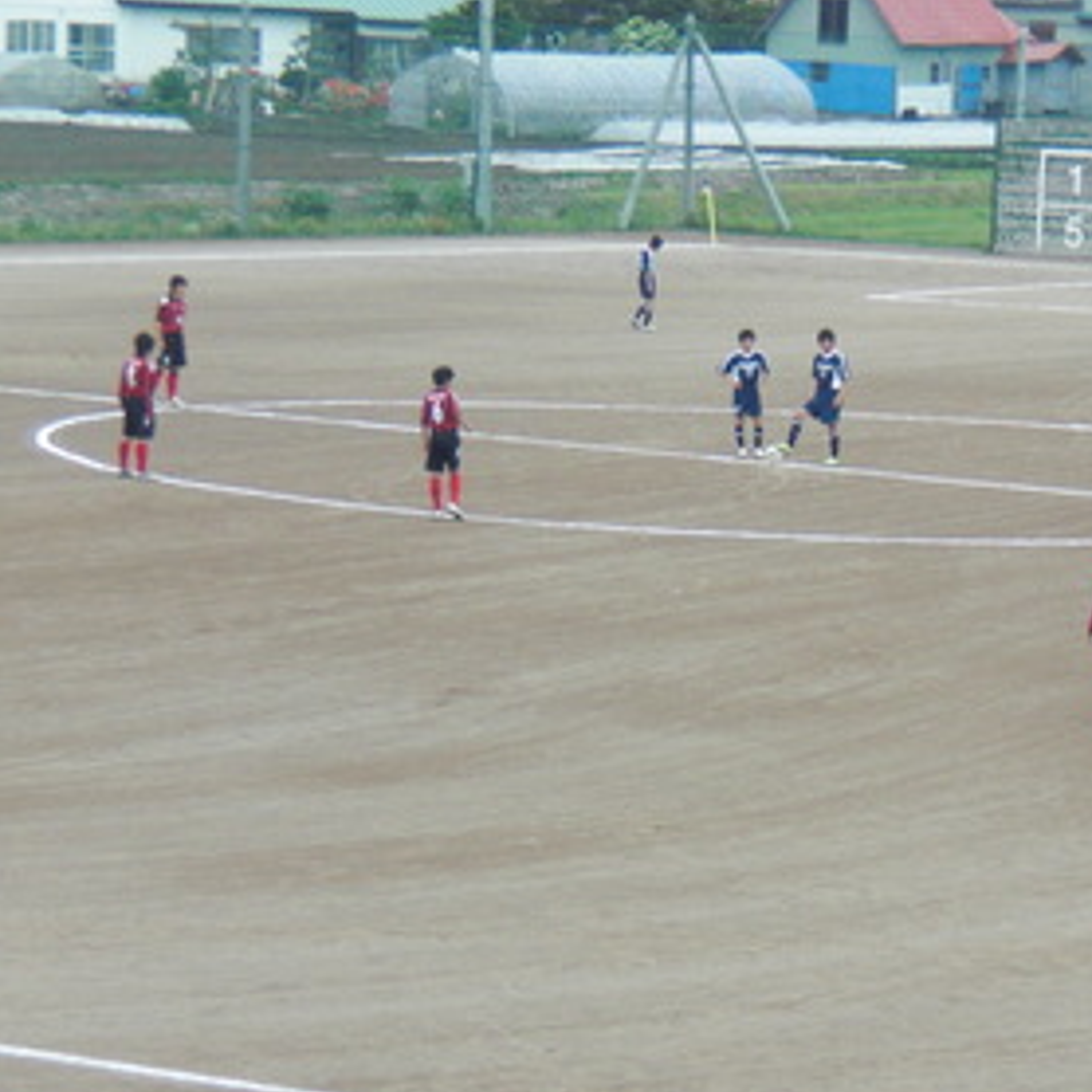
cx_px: 758
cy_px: 607
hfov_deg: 11.5
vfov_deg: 11.5
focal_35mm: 152
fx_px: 5425
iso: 200
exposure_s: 1/200
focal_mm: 18.9
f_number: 5.9
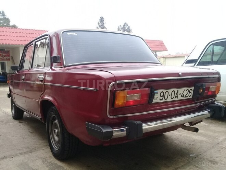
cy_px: 85
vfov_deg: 45.4
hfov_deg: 58.4
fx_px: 202
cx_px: 113
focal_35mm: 31
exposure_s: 1/100
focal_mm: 3.3
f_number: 2.2
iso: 64
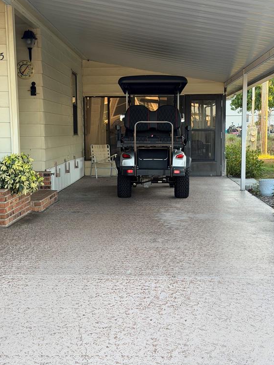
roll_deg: +0.4
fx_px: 517
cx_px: 137
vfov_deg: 38.9
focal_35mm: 49
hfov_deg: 29.7
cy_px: 183
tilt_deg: -7.0
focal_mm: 6.76
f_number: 1.78
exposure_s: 1/130
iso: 50
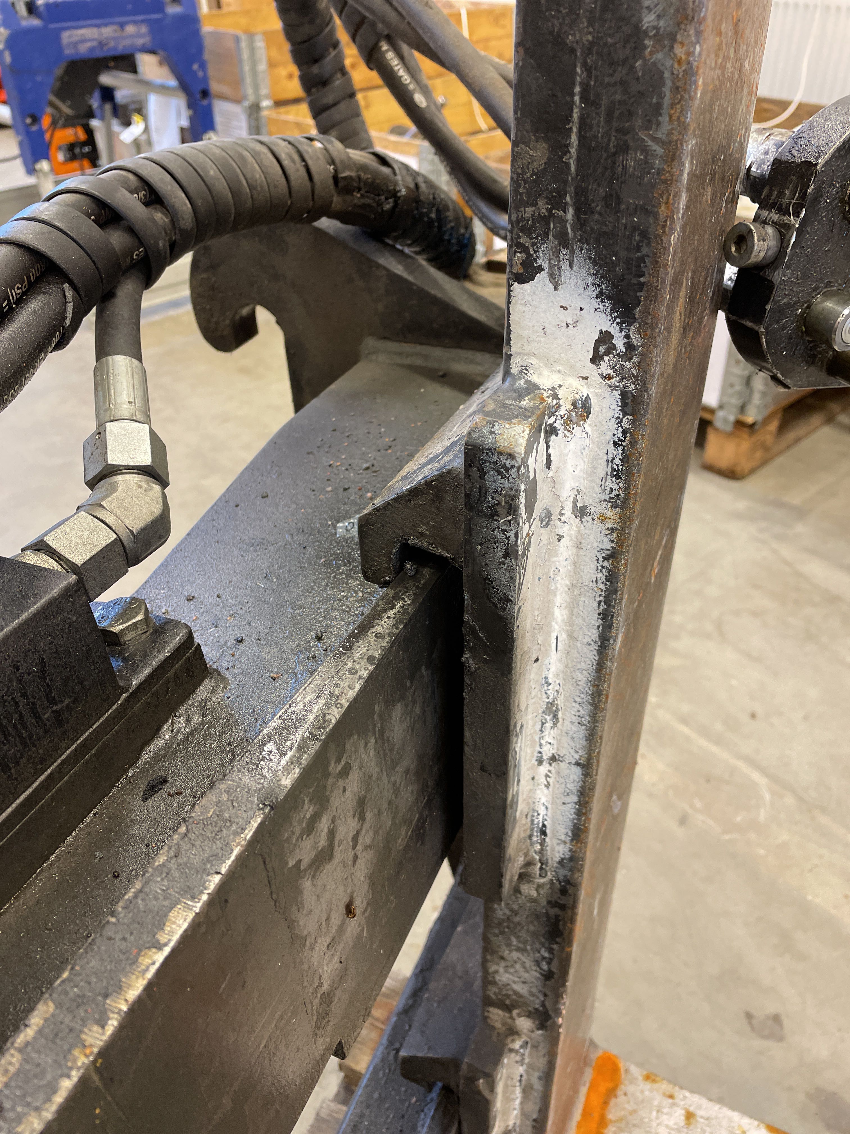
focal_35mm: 26
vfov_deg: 67.3
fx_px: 851
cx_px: 425
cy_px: 567
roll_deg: +0.4
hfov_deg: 53.1
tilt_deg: -36.3
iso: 125
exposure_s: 1/50
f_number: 1.6
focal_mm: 4.2
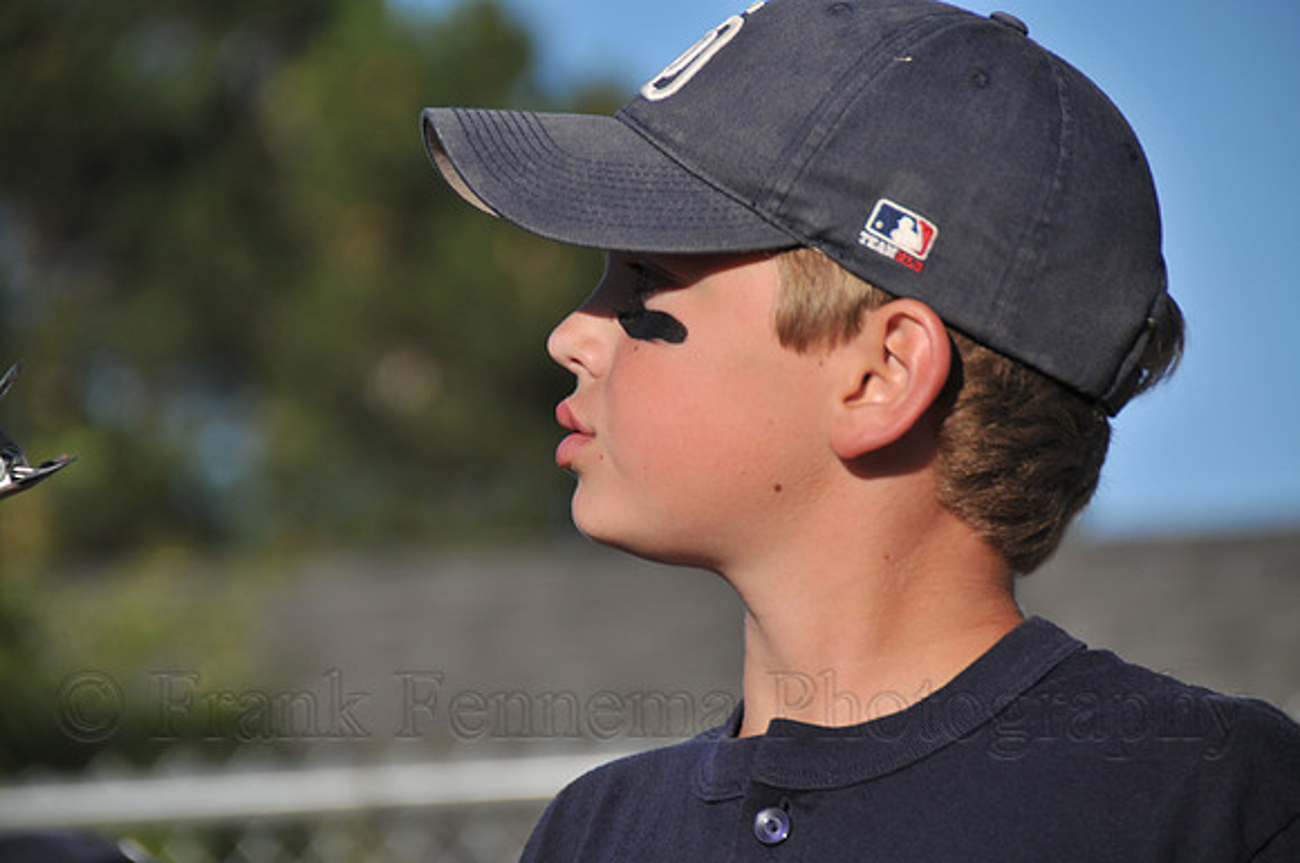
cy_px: 432
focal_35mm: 300
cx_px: 650
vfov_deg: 4.6
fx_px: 10818
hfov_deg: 6.9
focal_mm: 200
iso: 200
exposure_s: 1/500
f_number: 5.6
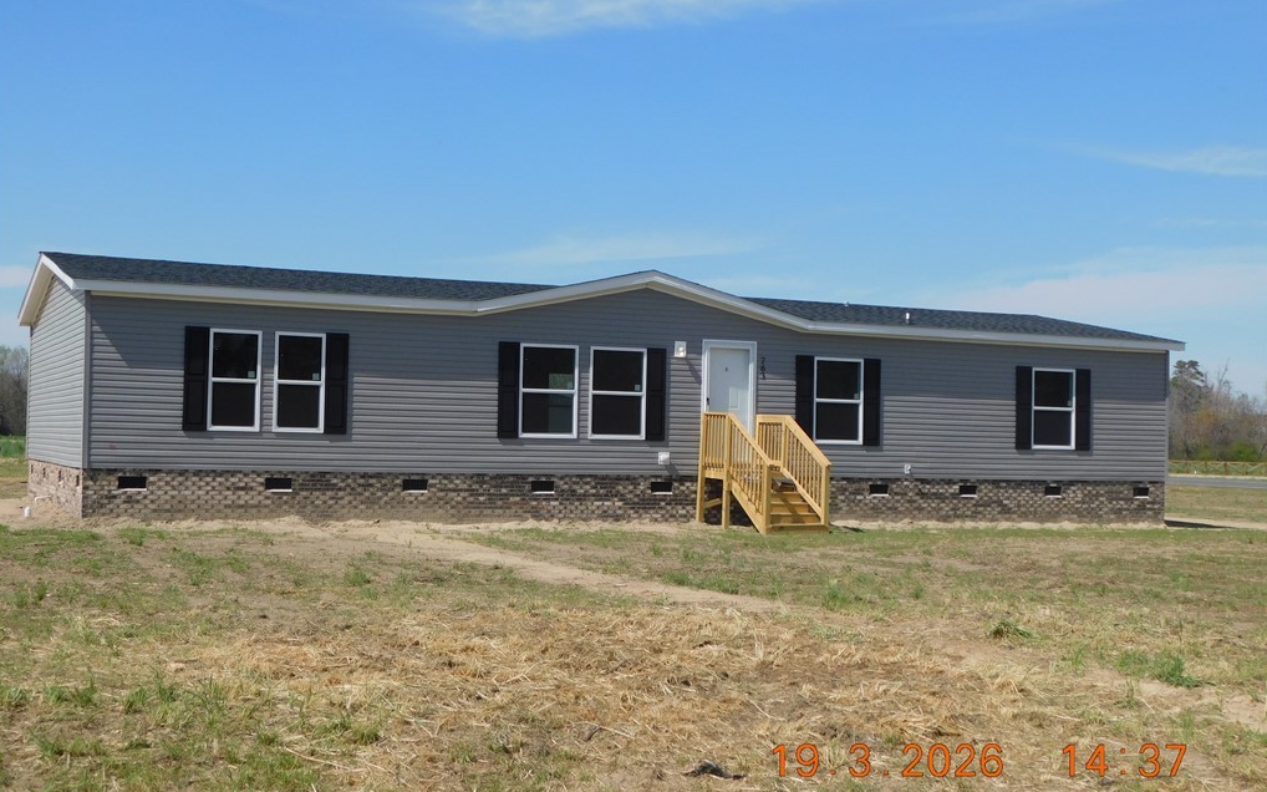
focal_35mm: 48
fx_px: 1657
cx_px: 631
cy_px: 382
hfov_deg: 41.8
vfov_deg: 26.9
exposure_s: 1/400
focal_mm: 8
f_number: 7.4
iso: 125
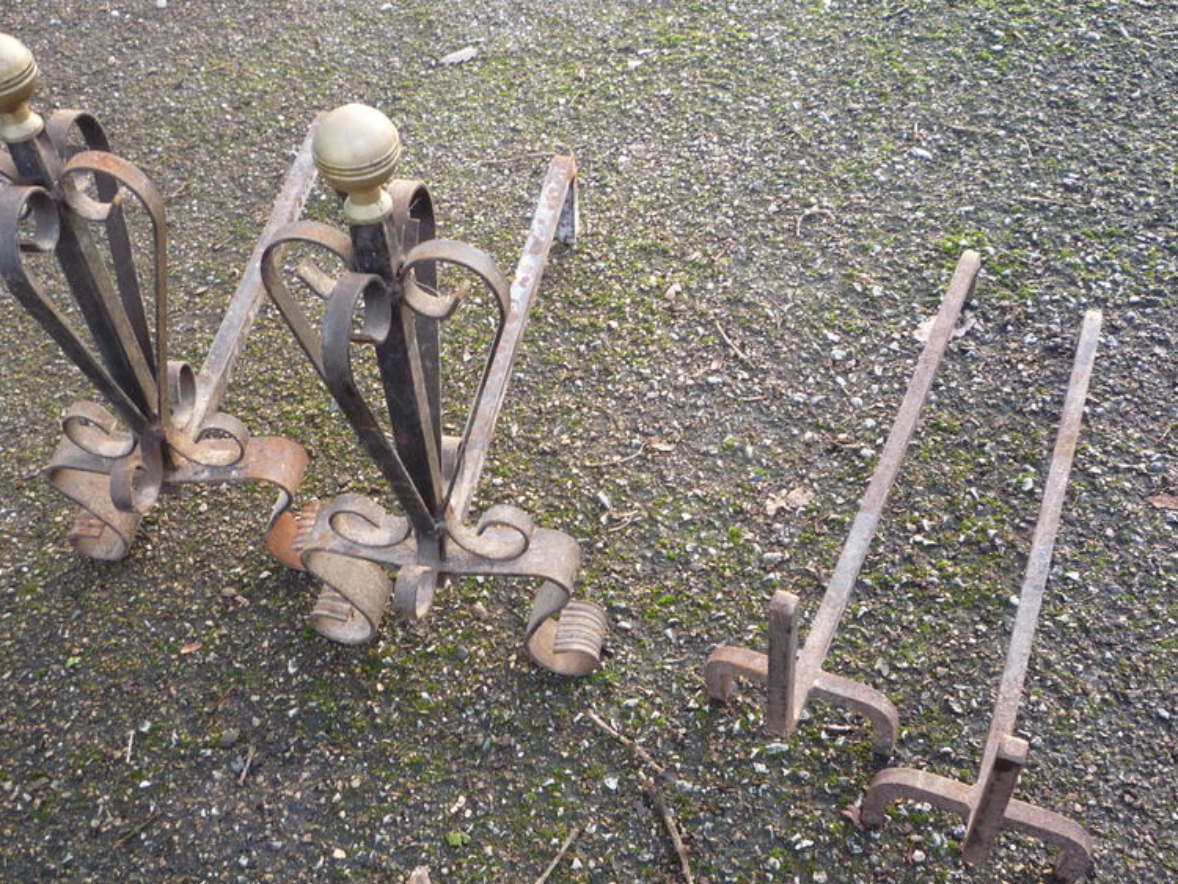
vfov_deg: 36.0
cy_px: 477
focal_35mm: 40
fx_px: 1362
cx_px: 573
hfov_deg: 46.8
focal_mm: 5.2
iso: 160
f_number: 3.3
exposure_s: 1/30
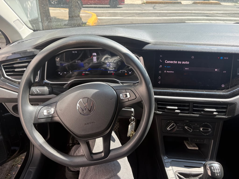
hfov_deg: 67.3
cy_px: 90
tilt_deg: -29.3
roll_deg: +0.3
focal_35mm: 26
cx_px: 120
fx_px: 180
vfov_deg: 53.1
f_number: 1.6
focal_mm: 5.96
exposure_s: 1/386
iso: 64
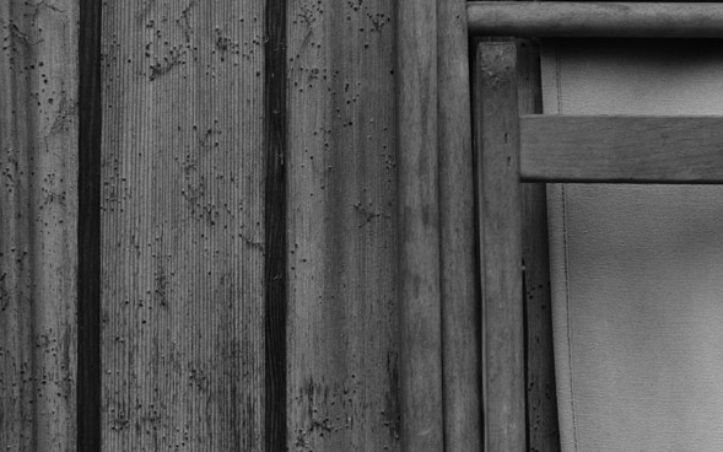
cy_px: -171
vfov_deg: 5.7
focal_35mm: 230
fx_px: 4532
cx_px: 171
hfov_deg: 9.1
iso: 200
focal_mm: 55
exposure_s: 1/250
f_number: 4
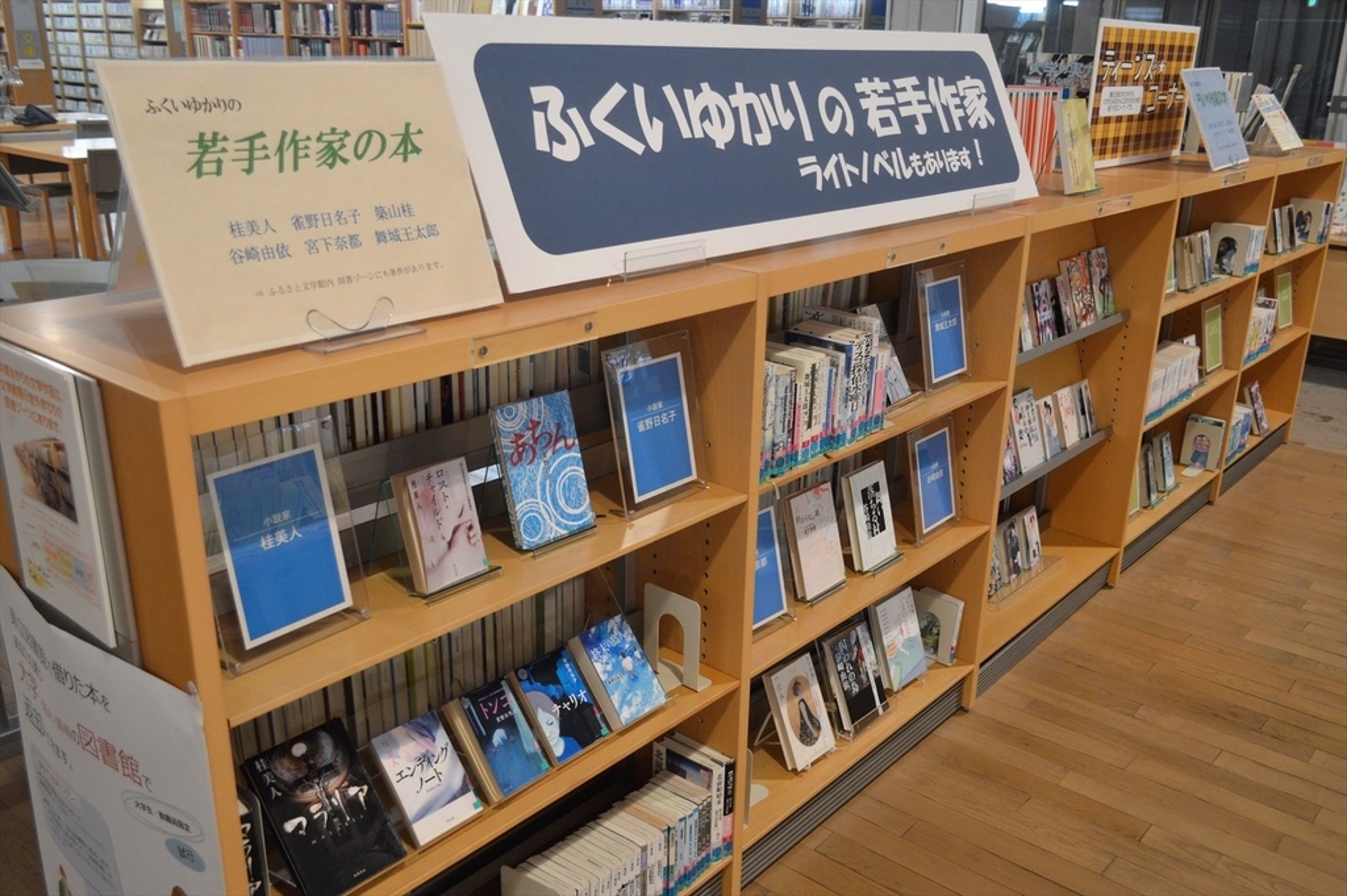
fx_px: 1122
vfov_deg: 43.5
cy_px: 448
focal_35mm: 30
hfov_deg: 62.0
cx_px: 674
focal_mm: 20
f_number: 3.8
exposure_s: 1/30
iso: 800
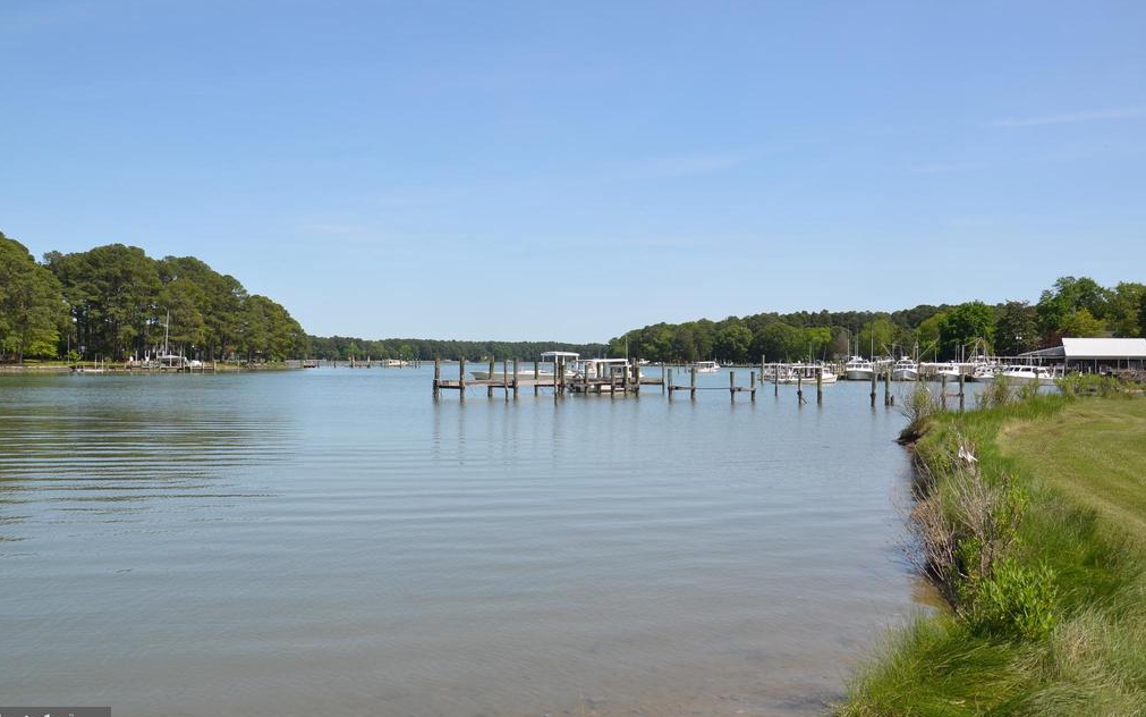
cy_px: 363
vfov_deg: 37.3
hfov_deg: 56.7
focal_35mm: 34
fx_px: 1062
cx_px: 567
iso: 100
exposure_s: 1/250
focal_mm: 22
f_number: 8
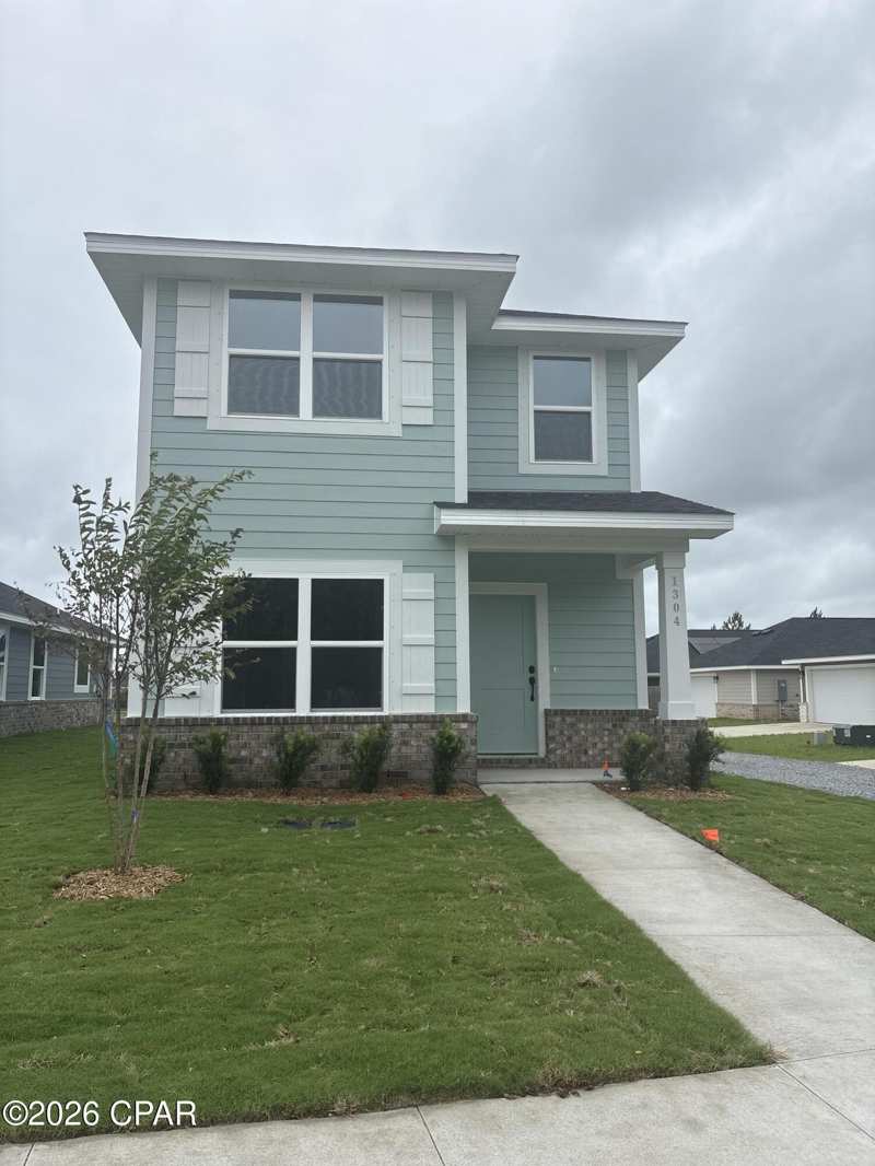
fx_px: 876
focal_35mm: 26
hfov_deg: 53.1
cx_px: 438
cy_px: 583
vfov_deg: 67.3
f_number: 1.6
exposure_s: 1/4608
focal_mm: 5.96
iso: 50
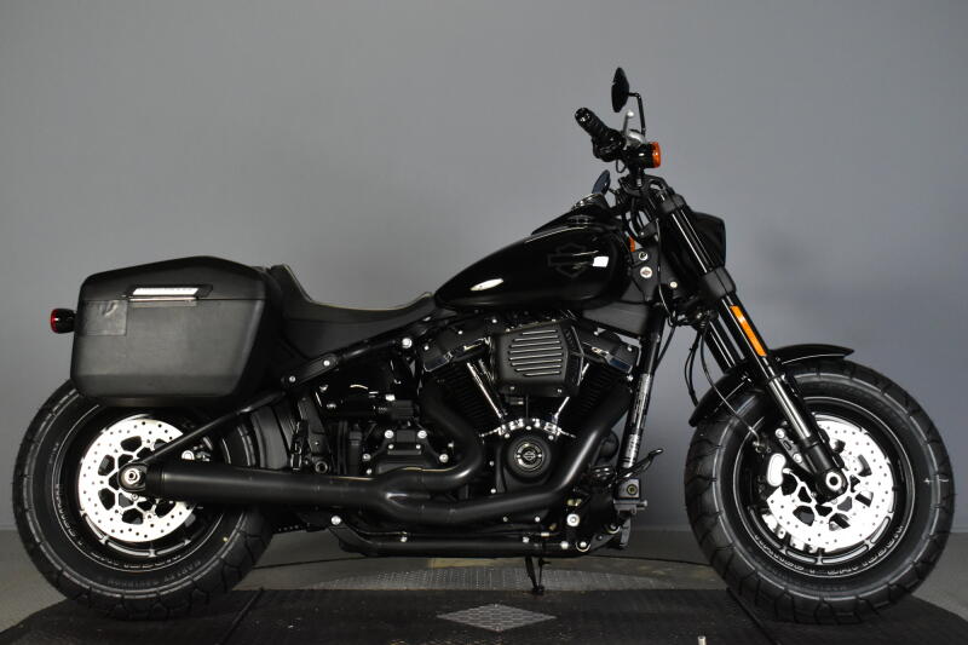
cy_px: 322
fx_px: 1290
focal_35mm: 48
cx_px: 484
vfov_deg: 28.1
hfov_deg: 41.1
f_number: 7.1
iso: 3200
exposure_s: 1/125
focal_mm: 32
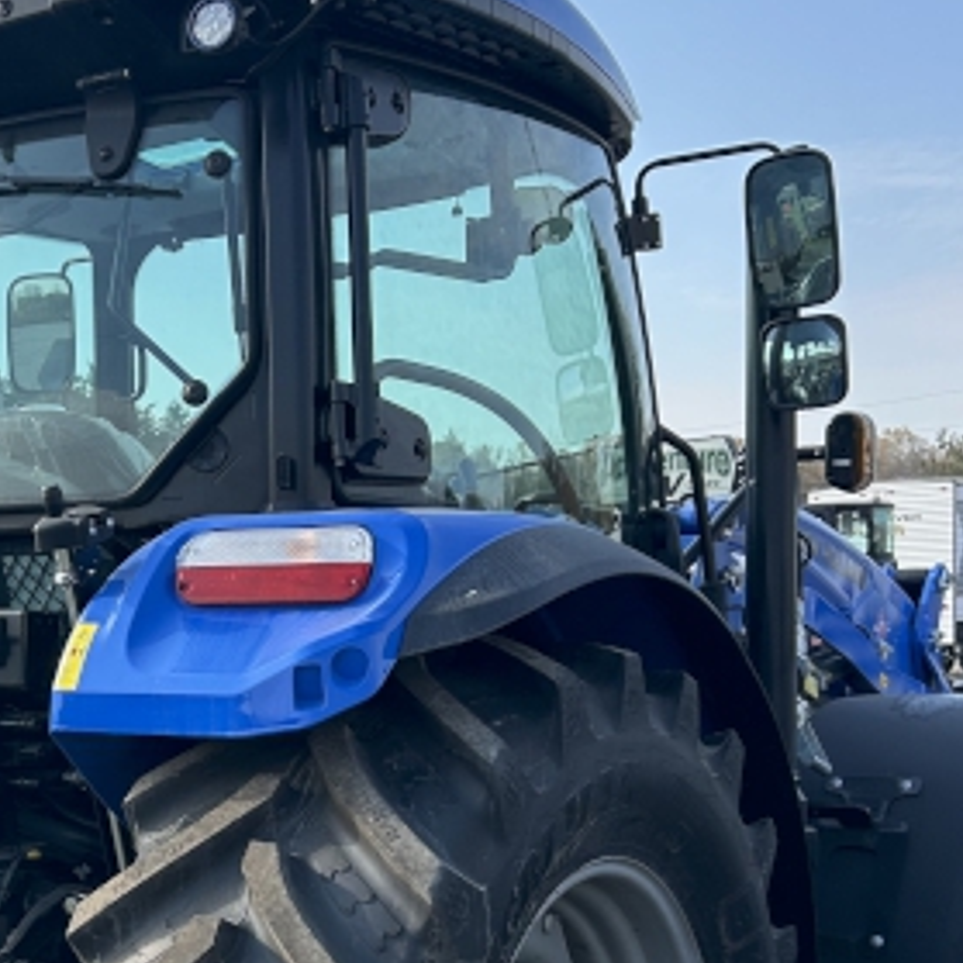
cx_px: -135
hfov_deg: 24.1
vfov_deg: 25.8
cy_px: 714
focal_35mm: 66
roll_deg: +2.7
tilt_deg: -0.7
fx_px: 2077
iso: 50
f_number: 1.5
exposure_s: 1/2841
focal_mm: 5.7
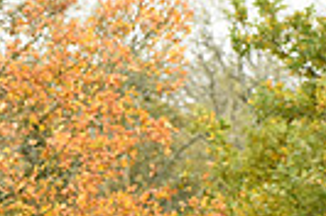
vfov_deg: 3.0
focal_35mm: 459
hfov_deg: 4.4
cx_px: -358
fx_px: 4147
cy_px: 425
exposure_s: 1/1250
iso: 5000
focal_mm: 105
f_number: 5.6
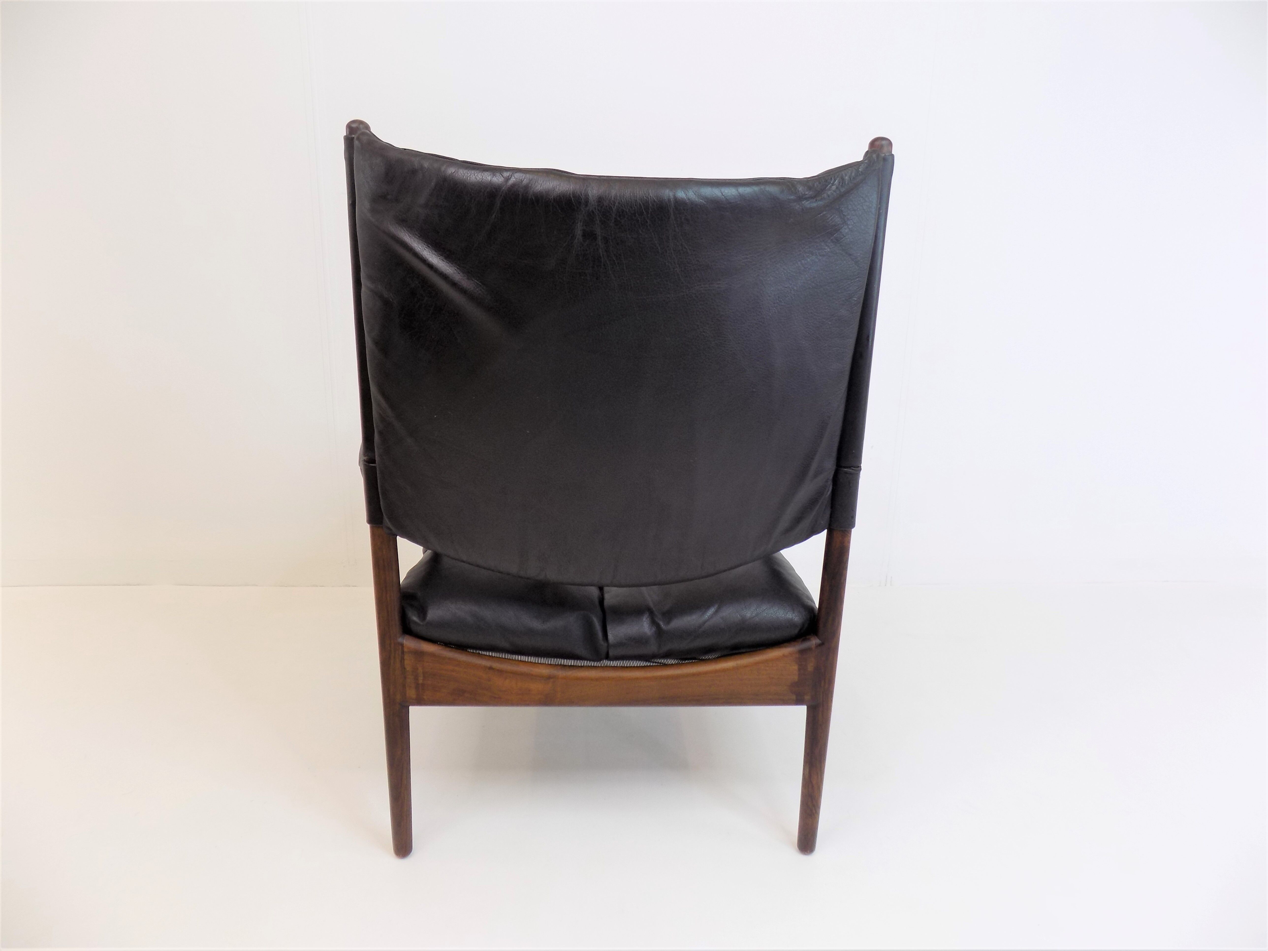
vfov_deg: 58.9
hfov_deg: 73.9
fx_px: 843
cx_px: 634
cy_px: 476
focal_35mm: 23
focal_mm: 4
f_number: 3.1
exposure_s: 1/30
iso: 80
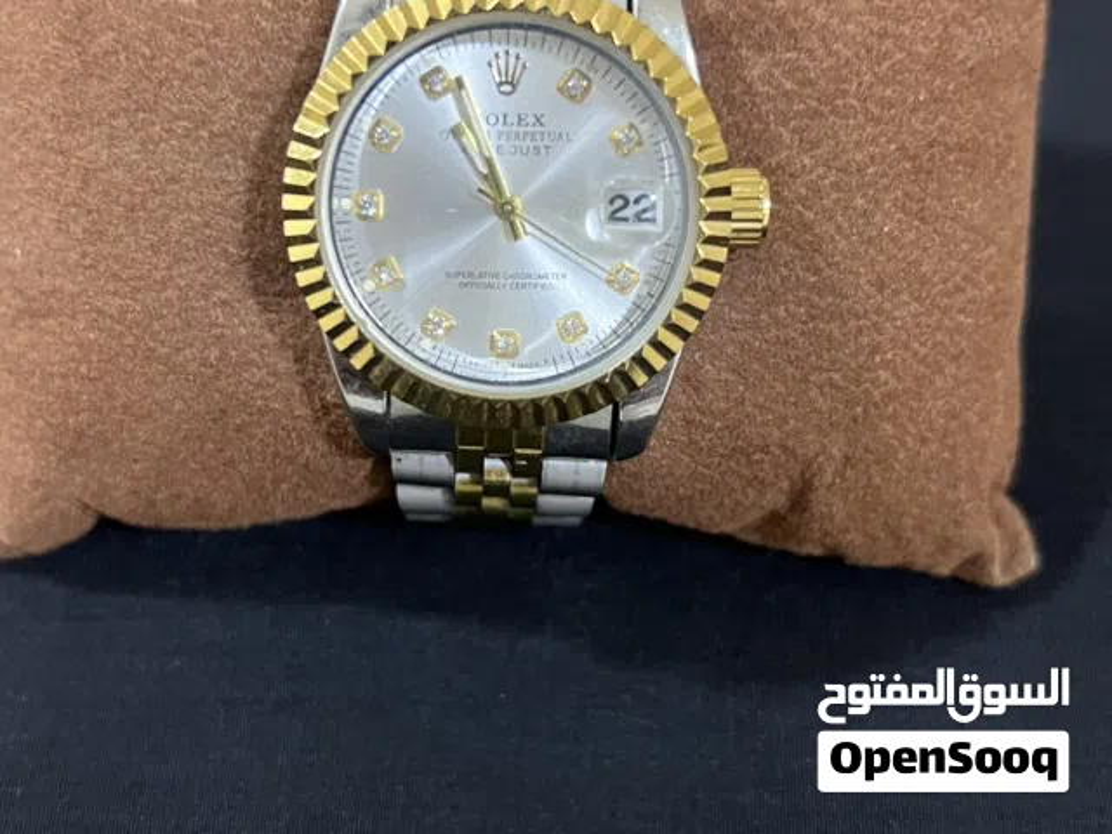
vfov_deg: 53.1
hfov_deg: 67.3
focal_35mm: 26
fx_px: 835
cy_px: 417
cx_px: 556
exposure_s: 1/56
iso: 500
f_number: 1.5
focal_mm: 5.7
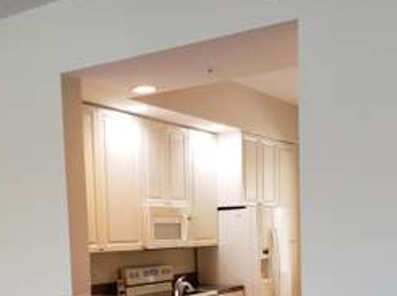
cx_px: 216
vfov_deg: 27.2
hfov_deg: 37.5
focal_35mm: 51
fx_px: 584
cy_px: 282
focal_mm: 4.3
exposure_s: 1/60
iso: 200
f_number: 2.4
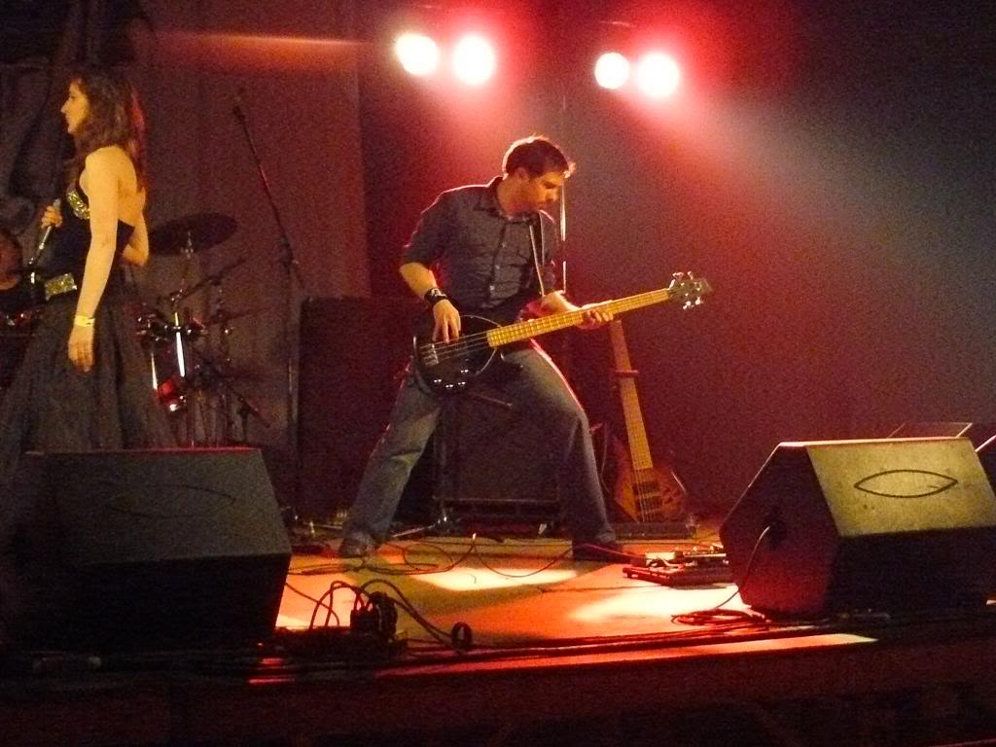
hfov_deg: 35.5
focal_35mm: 54
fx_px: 1554
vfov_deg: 27.0
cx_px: 498
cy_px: 374
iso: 800
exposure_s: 1/20
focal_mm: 6
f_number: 2.8
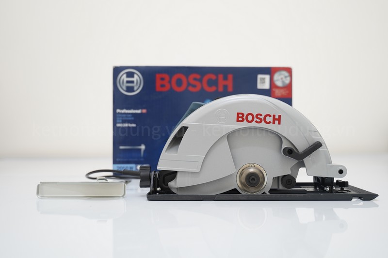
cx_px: 194
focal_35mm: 36
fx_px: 388
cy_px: 129
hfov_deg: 53.2
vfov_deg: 36.8
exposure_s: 1/50
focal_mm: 36
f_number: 2.8
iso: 640
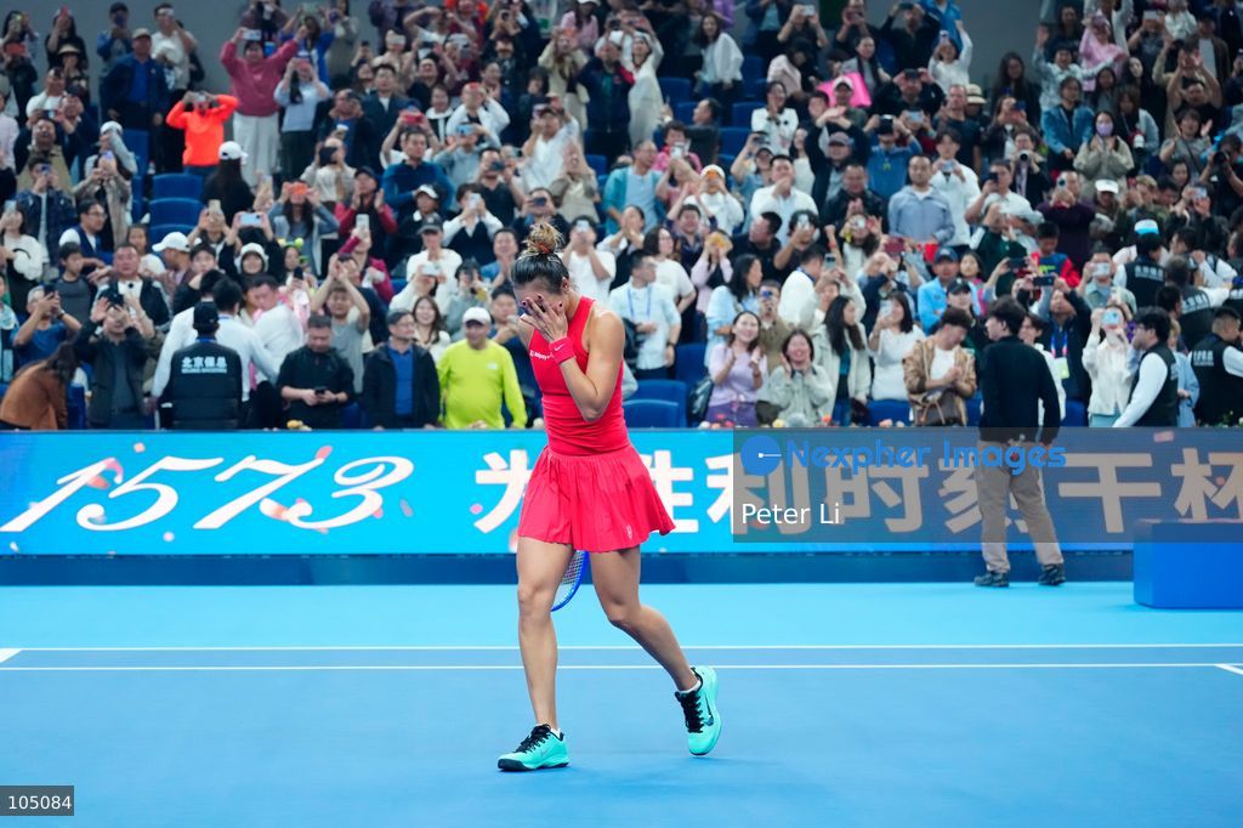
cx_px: 622
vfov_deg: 13.7
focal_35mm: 100
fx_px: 3451
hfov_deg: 20.4
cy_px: 414
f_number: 4.5
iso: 5000
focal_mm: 100
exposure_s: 1/800
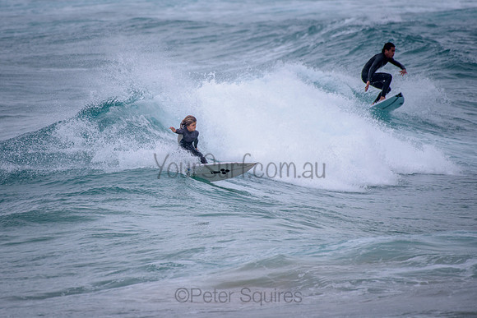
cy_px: 140
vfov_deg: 2.2
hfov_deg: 3.4
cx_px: 192
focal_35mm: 613
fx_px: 8124
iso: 220
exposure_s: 1/2000
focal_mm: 500
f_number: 5.6
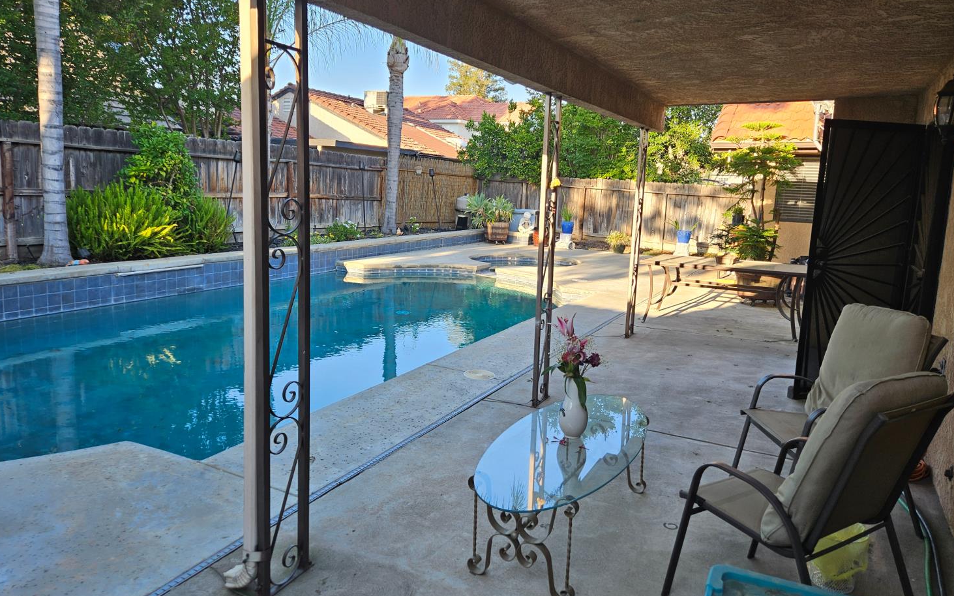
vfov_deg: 49.2
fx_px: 650
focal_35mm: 25
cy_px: 278
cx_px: 482
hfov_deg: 72.6
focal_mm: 5.4
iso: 25
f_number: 1.8
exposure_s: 1/140
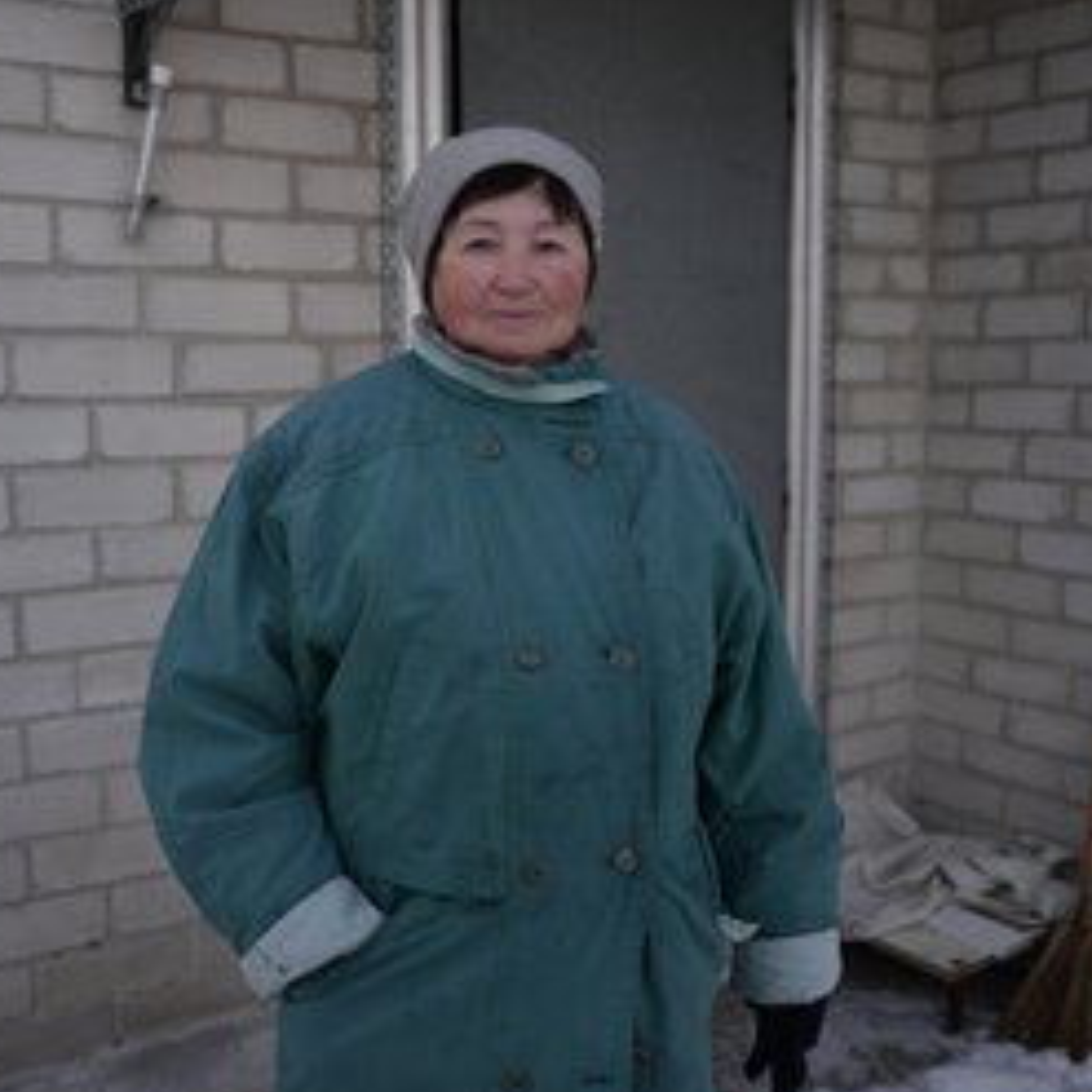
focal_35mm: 40
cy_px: 546
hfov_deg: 41.8
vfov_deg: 41.9
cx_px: 464
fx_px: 1428
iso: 320
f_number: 2.8
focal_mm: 29
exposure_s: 1/2000
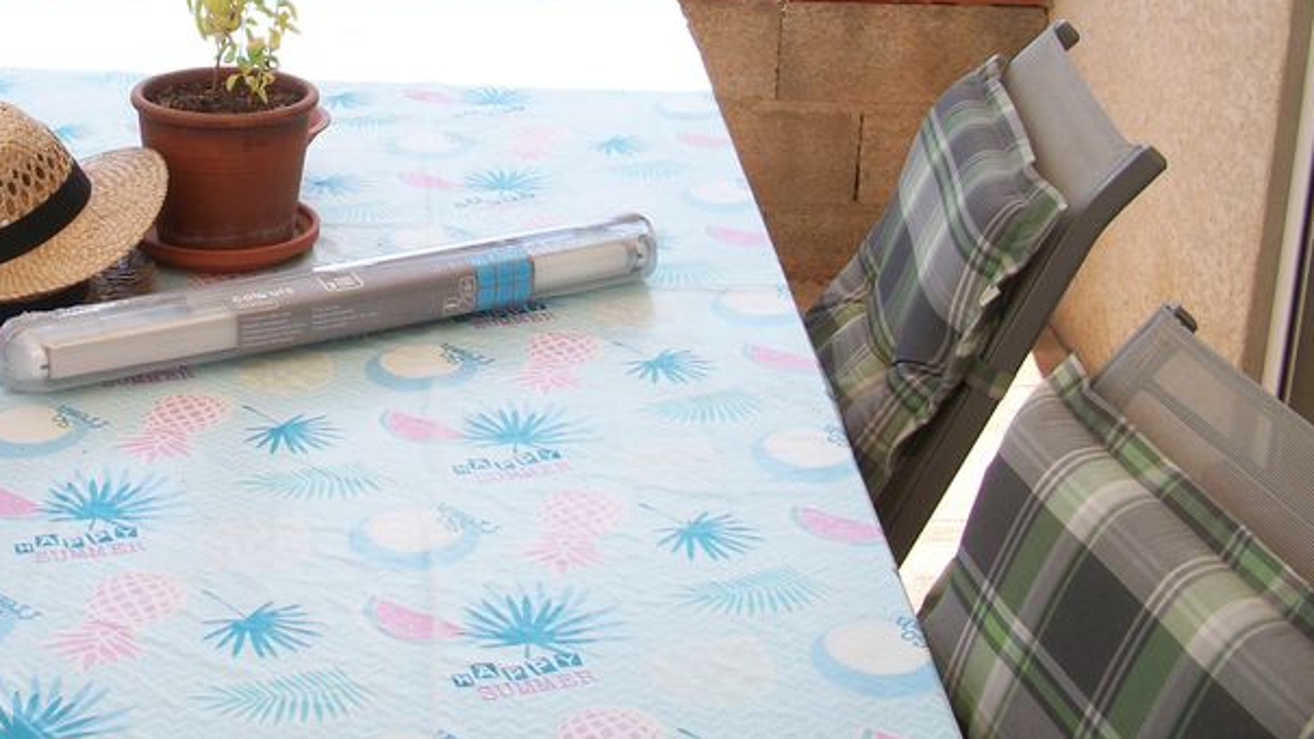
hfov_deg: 32.4
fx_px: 2195
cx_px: 265
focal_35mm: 63
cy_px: 28
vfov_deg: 18.7
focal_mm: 6.3
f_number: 3.1
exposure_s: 1/500
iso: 80
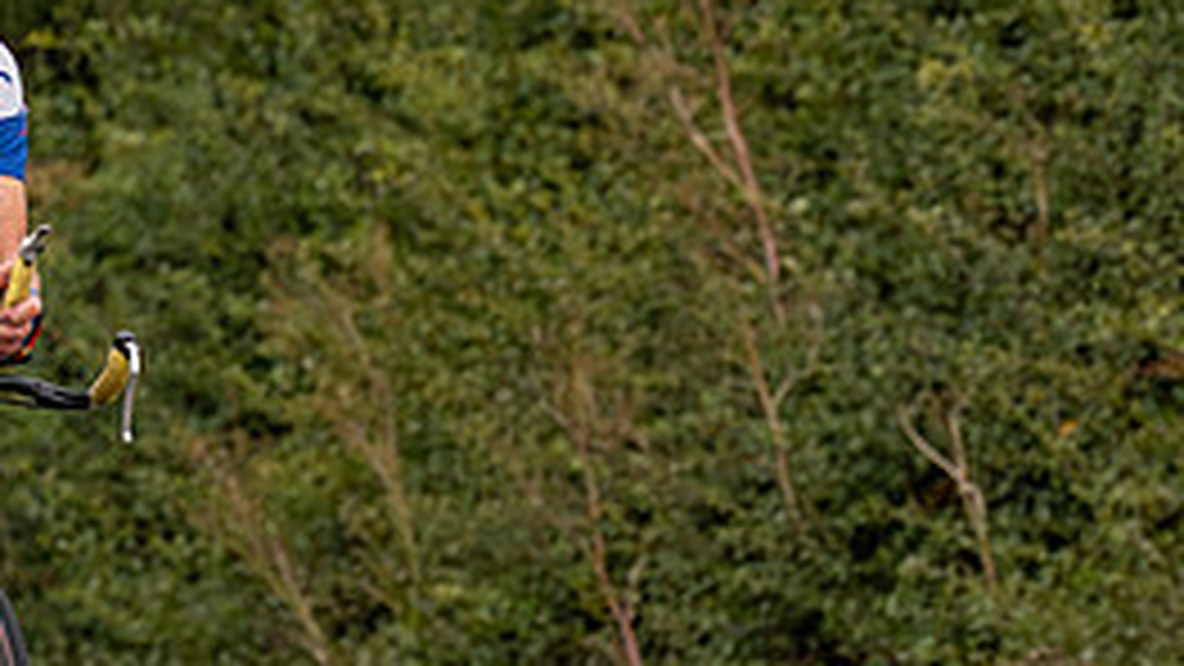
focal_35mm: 550
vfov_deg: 2.2
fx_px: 17269
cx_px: -141
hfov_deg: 3.9
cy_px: 118
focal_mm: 135
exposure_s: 1/800
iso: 1600
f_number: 3.5
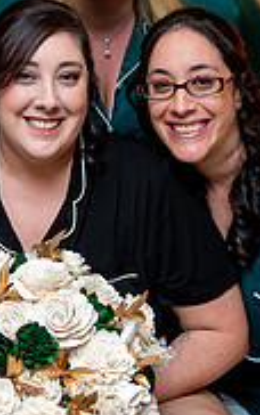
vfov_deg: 27.8
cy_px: 109
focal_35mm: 73
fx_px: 826
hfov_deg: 17.7
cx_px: 36
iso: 200
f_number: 2.8
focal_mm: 29
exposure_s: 1/60
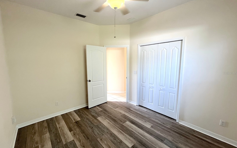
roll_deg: +0.9
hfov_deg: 105.3
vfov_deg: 78.6
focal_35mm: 14
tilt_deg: -7.2
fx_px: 90
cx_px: 117
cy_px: 73
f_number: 1.8
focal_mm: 1.57
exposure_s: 1/120
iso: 200
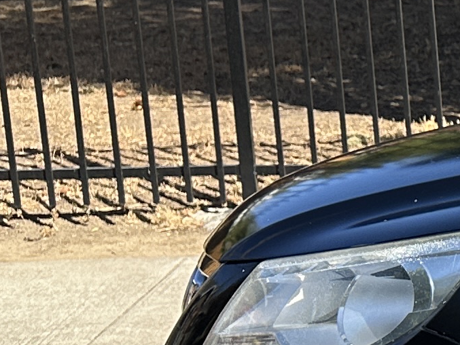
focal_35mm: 143
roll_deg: -1.3
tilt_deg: -11.7
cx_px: 1258
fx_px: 1901
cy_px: 365
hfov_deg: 10.7
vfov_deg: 10.3
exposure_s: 1/2155
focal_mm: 6.86
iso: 80
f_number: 1.78
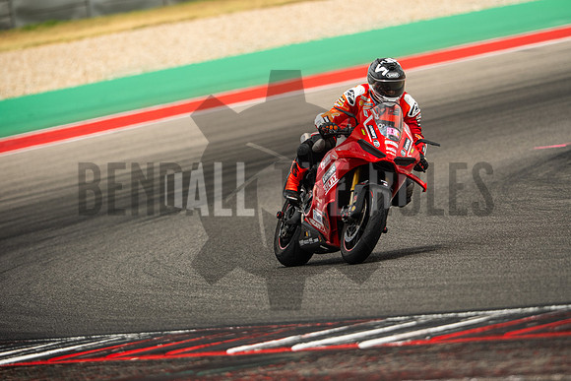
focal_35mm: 420
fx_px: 6663
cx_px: 286
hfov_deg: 4.9
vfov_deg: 3.3
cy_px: 190
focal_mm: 280
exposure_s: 1/2000
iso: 400
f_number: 2.8
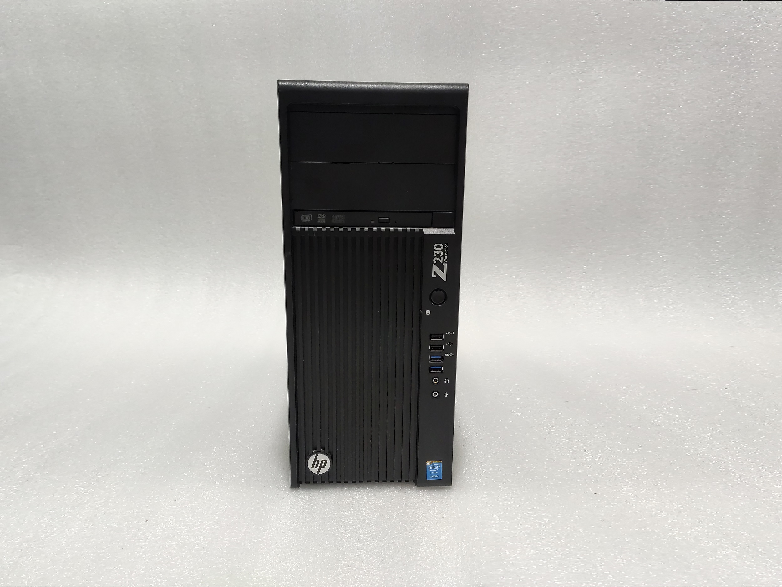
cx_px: 391
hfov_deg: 67.3
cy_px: 294
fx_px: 587
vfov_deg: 53.1
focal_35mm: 26
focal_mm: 4.77
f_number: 1.75
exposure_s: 1/33
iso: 467
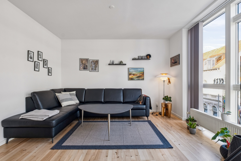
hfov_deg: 93.3
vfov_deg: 70.4
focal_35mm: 17
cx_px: 120
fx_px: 114
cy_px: 80
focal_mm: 11
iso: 200
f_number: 10
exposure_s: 1/8
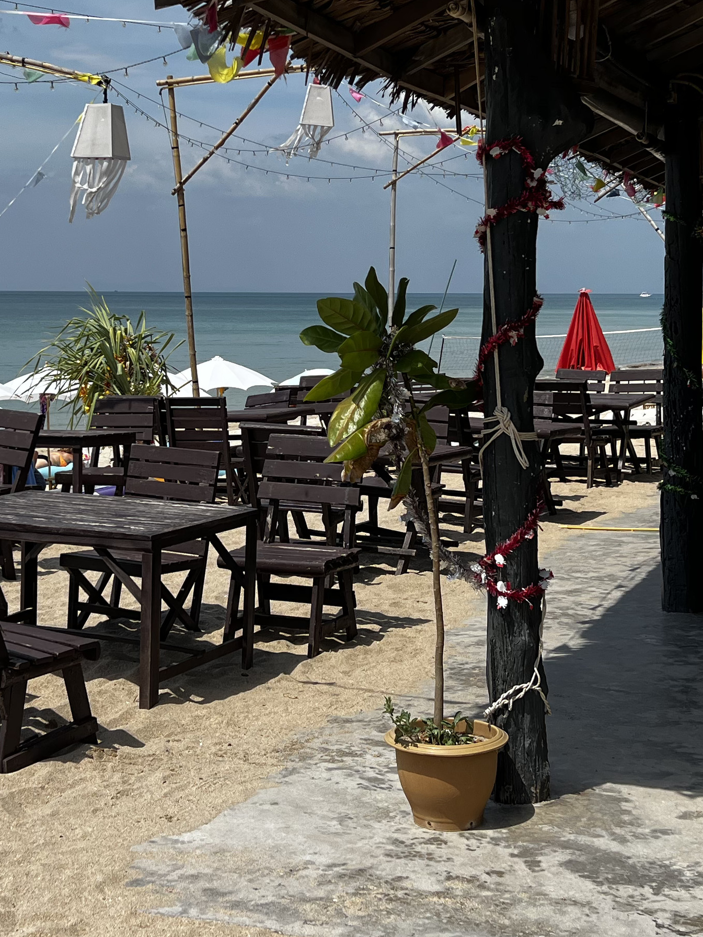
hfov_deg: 25.2
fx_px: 1570
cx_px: 282
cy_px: 345
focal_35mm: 58
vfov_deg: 33.1
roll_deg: +0.3
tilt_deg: -1.7
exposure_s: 1/6211
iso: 50
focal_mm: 5.7
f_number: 1.5
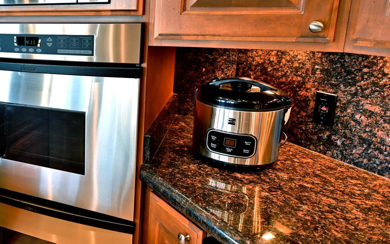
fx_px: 361
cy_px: 94
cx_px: 28
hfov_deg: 49.5
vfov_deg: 37.1
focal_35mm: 34
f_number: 9
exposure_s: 1
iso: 100
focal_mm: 16
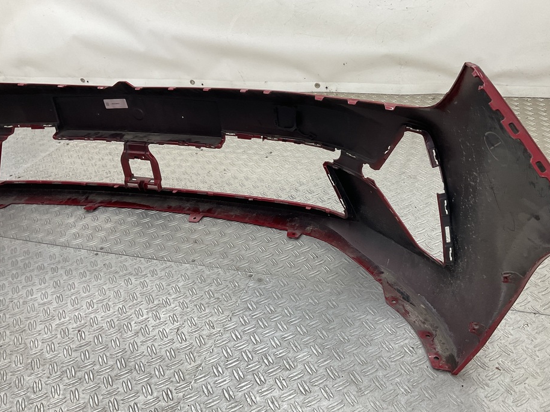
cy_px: 211
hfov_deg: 56.8
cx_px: 292
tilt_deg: -33.9
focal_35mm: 32
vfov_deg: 44.1
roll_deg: +4.9
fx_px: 508
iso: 40
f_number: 1.8
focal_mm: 3
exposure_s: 1/120
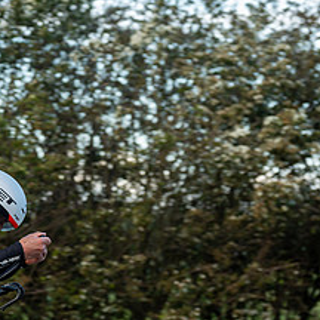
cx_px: -31
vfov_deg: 8.9
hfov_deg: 8.8
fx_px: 2050
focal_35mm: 196
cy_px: 211
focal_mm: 86
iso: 500
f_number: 3.2
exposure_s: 1/640
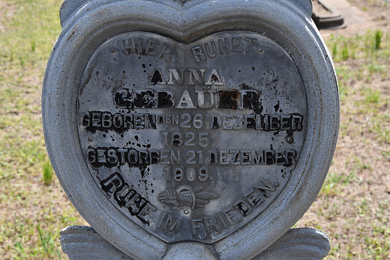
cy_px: 130
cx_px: 195
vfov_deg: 18.2
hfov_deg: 27.0
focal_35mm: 75
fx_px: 813
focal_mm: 50
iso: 1600
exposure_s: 1/800
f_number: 14
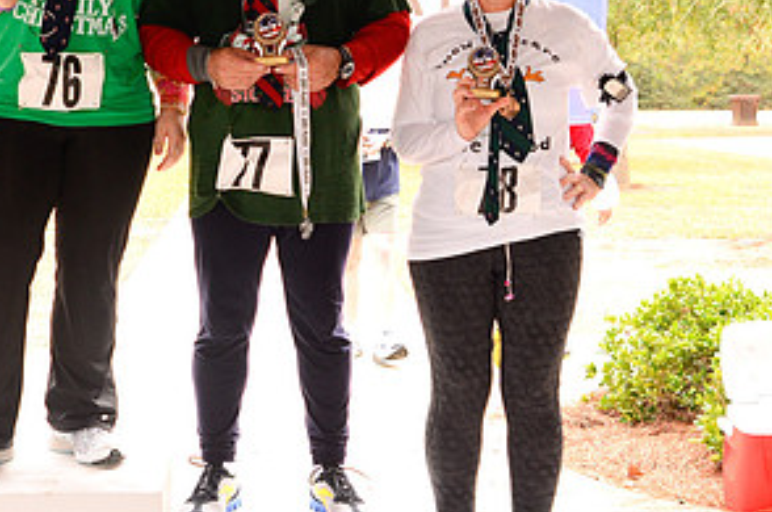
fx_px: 1520
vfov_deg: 19.0
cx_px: 197
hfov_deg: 28.1
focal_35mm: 71
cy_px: 155
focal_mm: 24
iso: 640
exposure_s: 1/125
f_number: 4
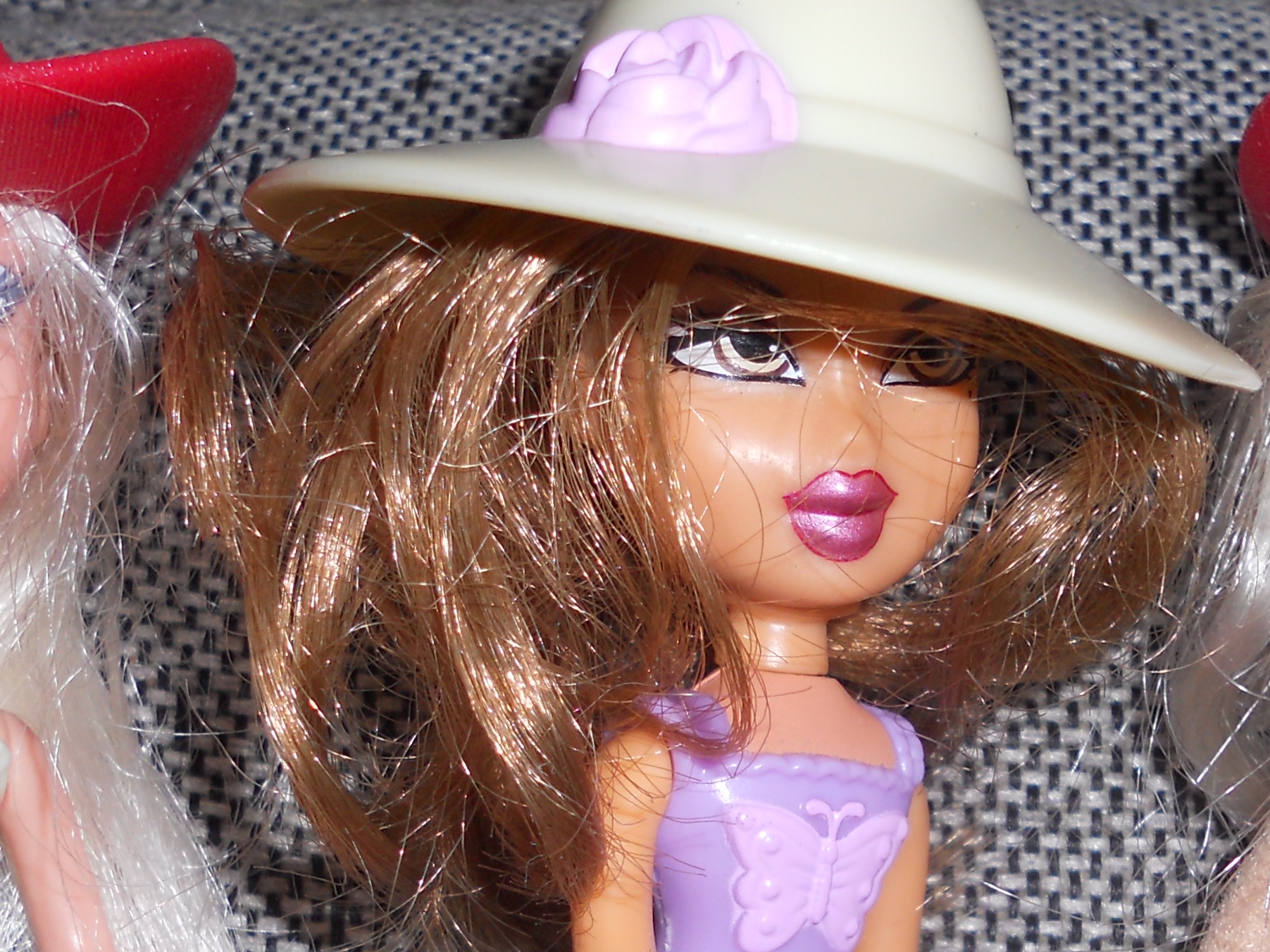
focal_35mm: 71
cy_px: 803
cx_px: 707
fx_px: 2605
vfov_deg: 20.4
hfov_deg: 27.4
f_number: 8.8
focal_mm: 5.8
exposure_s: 1/25
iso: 80
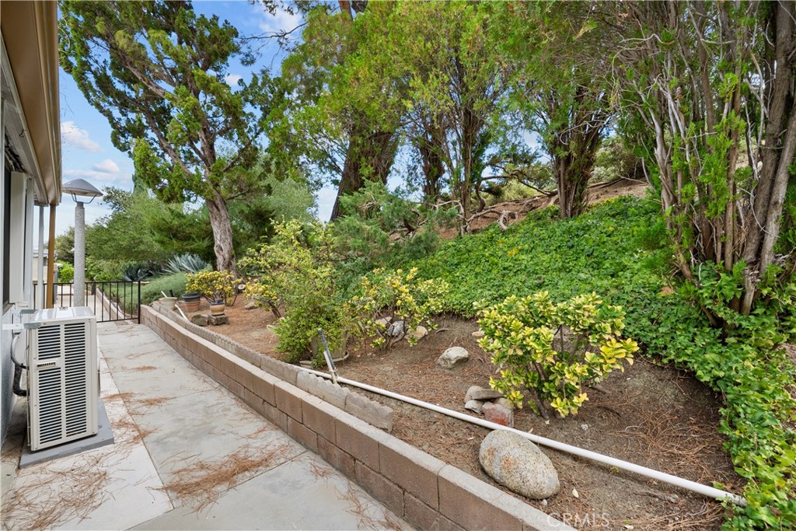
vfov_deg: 81.2
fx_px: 310
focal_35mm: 14
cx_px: 398
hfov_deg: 104.2
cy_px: 266
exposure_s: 1/25
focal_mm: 14
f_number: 10
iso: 125
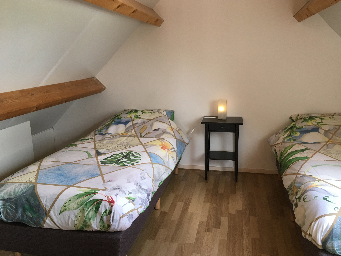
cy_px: 128
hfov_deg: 58.3
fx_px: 305
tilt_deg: -13.7
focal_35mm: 31
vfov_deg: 45.4
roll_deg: +0.7
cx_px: 178
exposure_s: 1/33
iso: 50
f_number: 2.2
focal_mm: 4.15
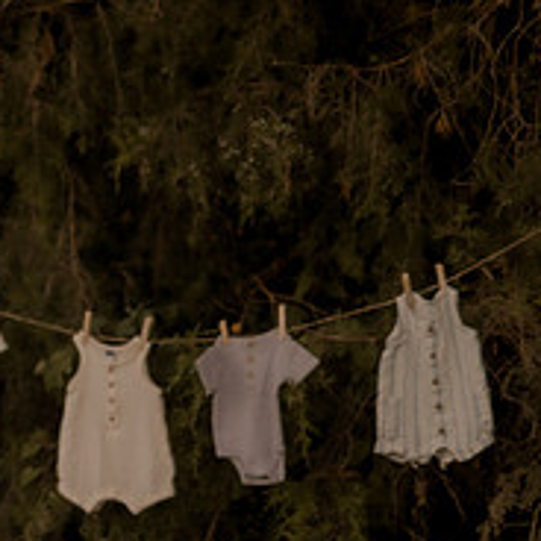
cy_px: 420
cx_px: -103
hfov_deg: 12.7
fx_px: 2369
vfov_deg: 13.0
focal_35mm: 134
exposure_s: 1/1000
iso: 200
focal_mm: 50
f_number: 1.4
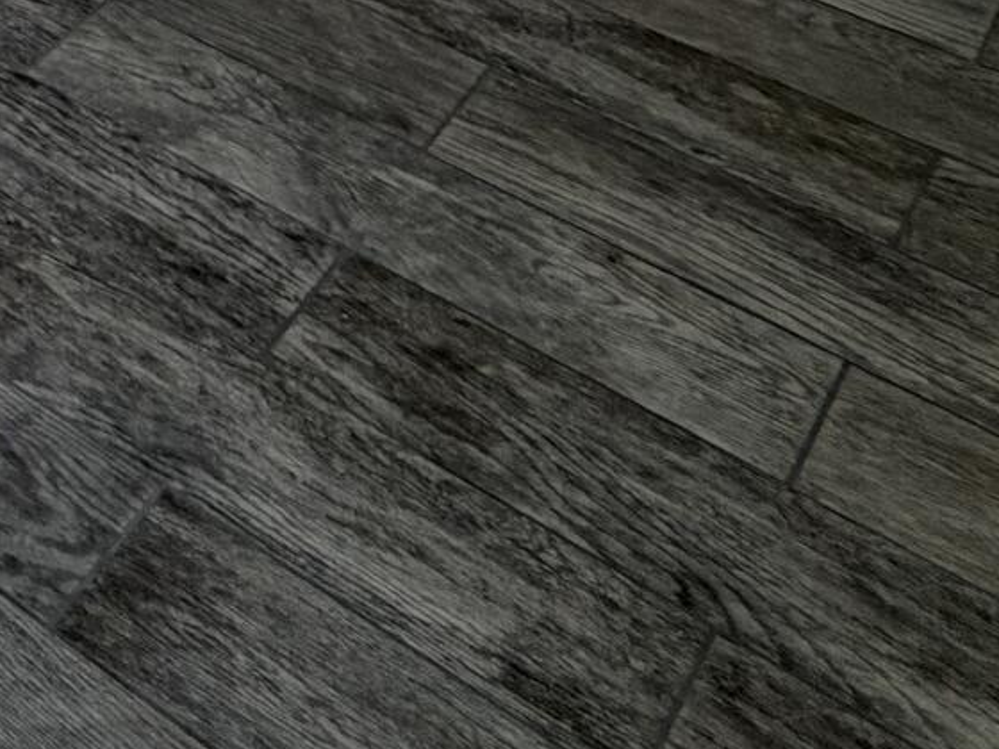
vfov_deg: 13.3
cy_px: -1140
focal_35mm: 75
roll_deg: +0.9
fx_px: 2164
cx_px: -564
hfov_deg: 21.2
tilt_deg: -7.3
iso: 50
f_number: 2.2
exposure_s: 1/120
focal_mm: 2.22
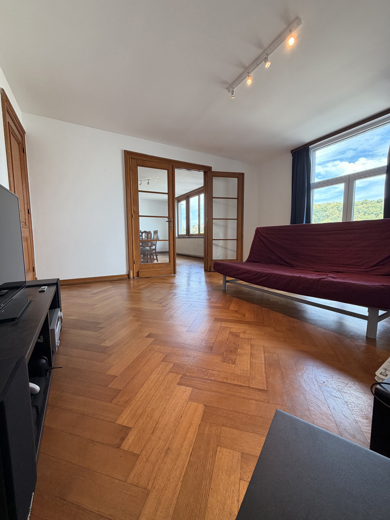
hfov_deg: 85.7
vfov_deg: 102.1
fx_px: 210
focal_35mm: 14
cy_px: 260
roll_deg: +0.9
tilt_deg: -3.9
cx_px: 195
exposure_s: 1/100
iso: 125
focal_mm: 2.22
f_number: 2.2
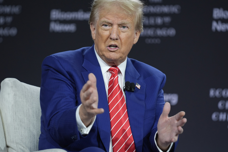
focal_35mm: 220
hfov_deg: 9.4
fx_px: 1393
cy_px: 70
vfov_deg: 6.2
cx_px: 120
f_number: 2.8
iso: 800
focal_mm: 200
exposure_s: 1/320
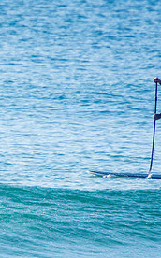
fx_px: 9047
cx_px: -101
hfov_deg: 1.0
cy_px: 174
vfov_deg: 1.6
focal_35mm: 1286
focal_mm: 400
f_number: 5.6
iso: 220
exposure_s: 1/1250
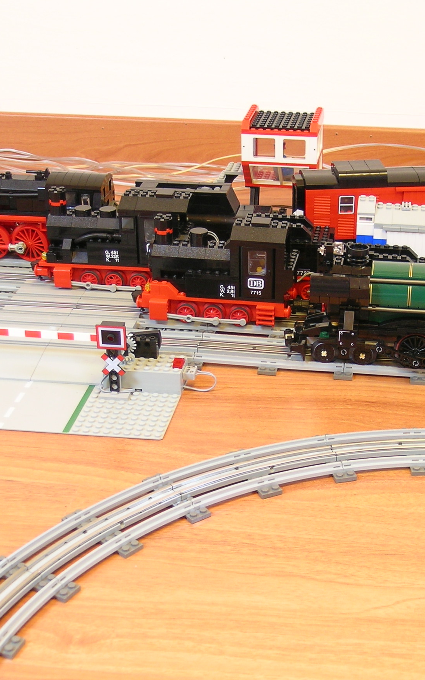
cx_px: 289
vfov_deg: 31.0
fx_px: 1223
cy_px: 375
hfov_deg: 19.6
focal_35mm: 66
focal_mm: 8.7
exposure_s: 1/5.4
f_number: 3.2
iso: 50
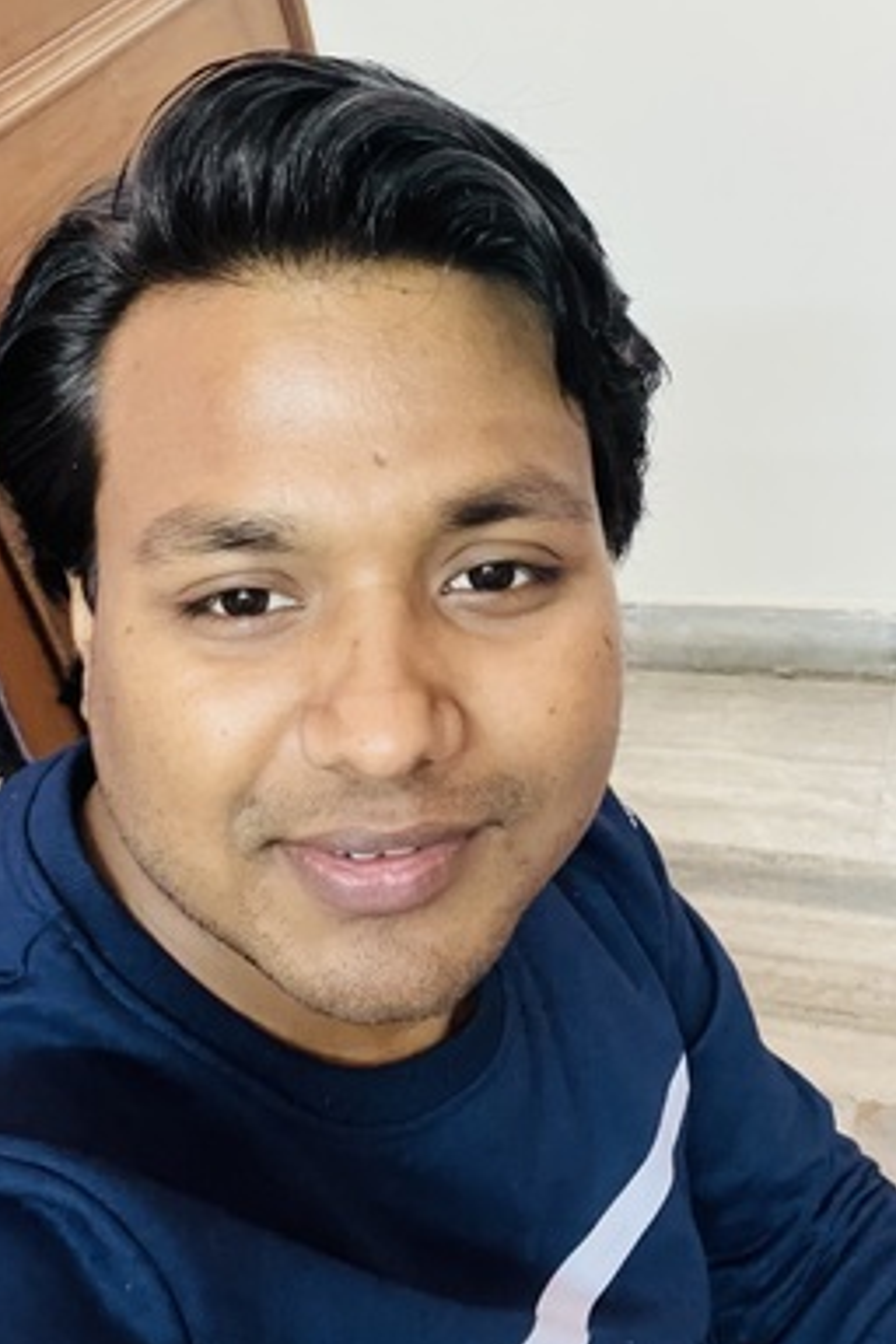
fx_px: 1456
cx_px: 364
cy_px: 528
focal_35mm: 39
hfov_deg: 34.1
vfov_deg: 49.2
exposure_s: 1/20
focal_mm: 2.71
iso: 640
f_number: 2.2
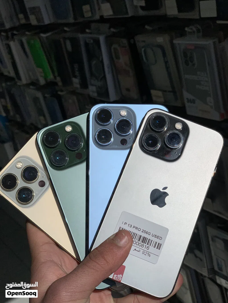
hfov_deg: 28.0
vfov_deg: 36.8
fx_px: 457
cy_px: 152
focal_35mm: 52
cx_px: 114
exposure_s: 1/23810
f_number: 2.4
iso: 25
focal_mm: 6
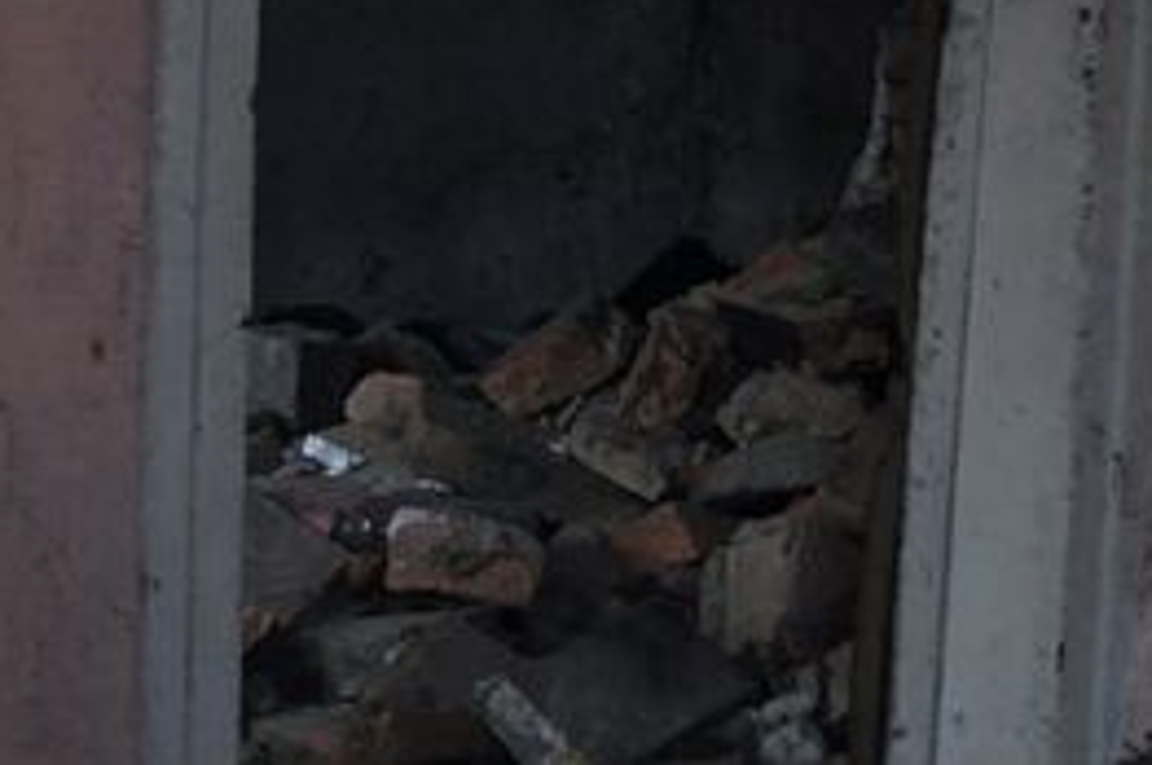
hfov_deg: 18.7
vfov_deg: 12.7
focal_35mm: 107
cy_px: 231
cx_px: 1073
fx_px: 3420
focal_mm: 22
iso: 1000
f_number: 7.1
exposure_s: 1/200
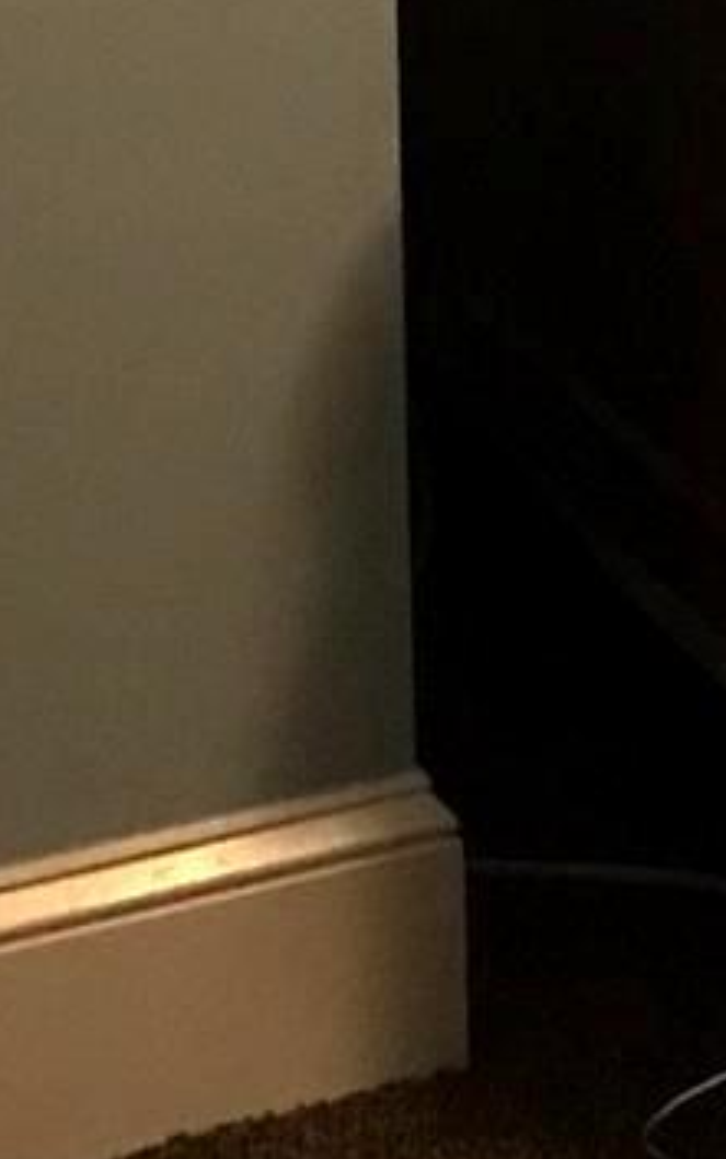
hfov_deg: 7.6
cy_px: -650
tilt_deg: -12.3
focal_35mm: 172
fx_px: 5438
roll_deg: +0.1
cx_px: 857
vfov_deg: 11.6
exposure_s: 1/5
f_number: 1.8
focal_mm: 3.99
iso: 100
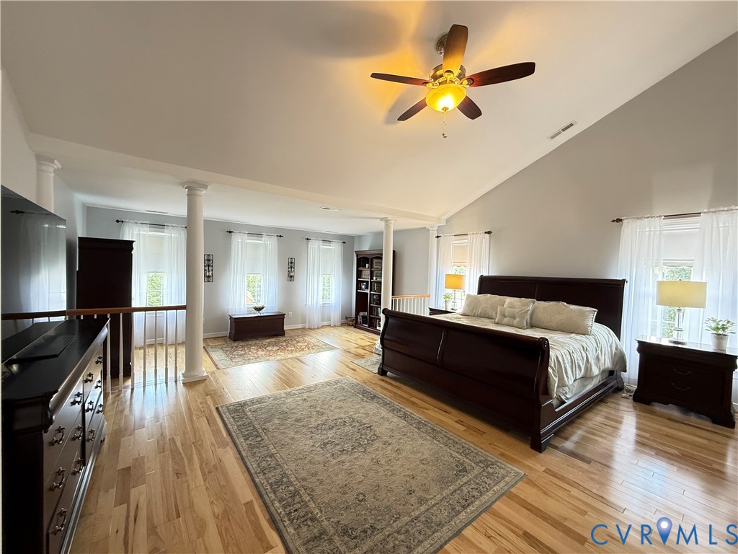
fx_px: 298
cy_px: 277
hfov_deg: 102.1
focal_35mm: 14
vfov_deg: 85.7
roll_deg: -1.5
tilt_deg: -0.4
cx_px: 369
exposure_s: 1/60
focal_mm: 2.22
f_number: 2.2
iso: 500
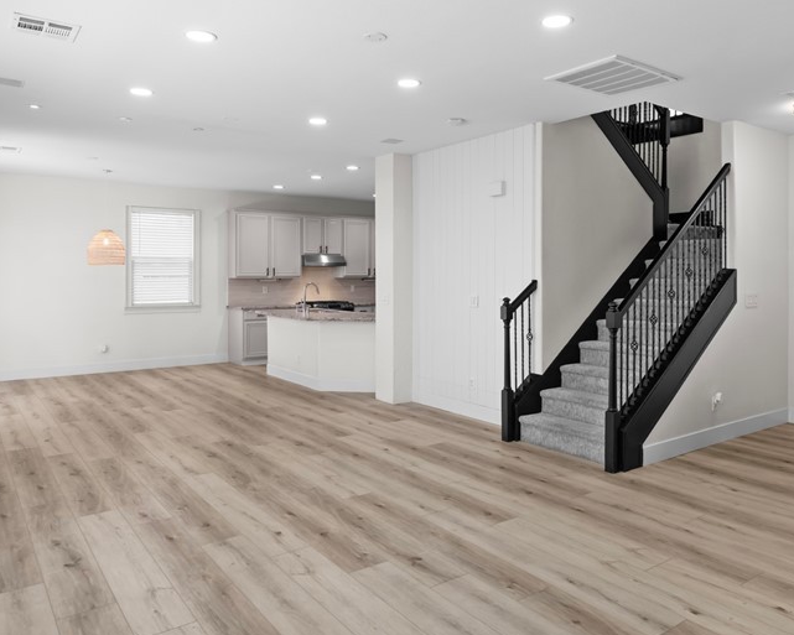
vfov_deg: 53.1
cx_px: 428
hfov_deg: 64.0
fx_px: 635
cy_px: 278
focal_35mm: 27
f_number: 8
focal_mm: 17
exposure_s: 1/20
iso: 400
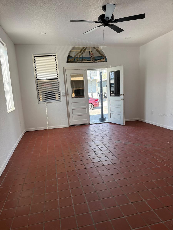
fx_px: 160
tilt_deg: -7.8
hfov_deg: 56.8
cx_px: 86
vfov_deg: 71.6
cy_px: 115
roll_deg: +2.5
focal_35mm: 24
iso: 100
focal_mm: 6.76
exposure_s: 1/248
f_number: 1.78
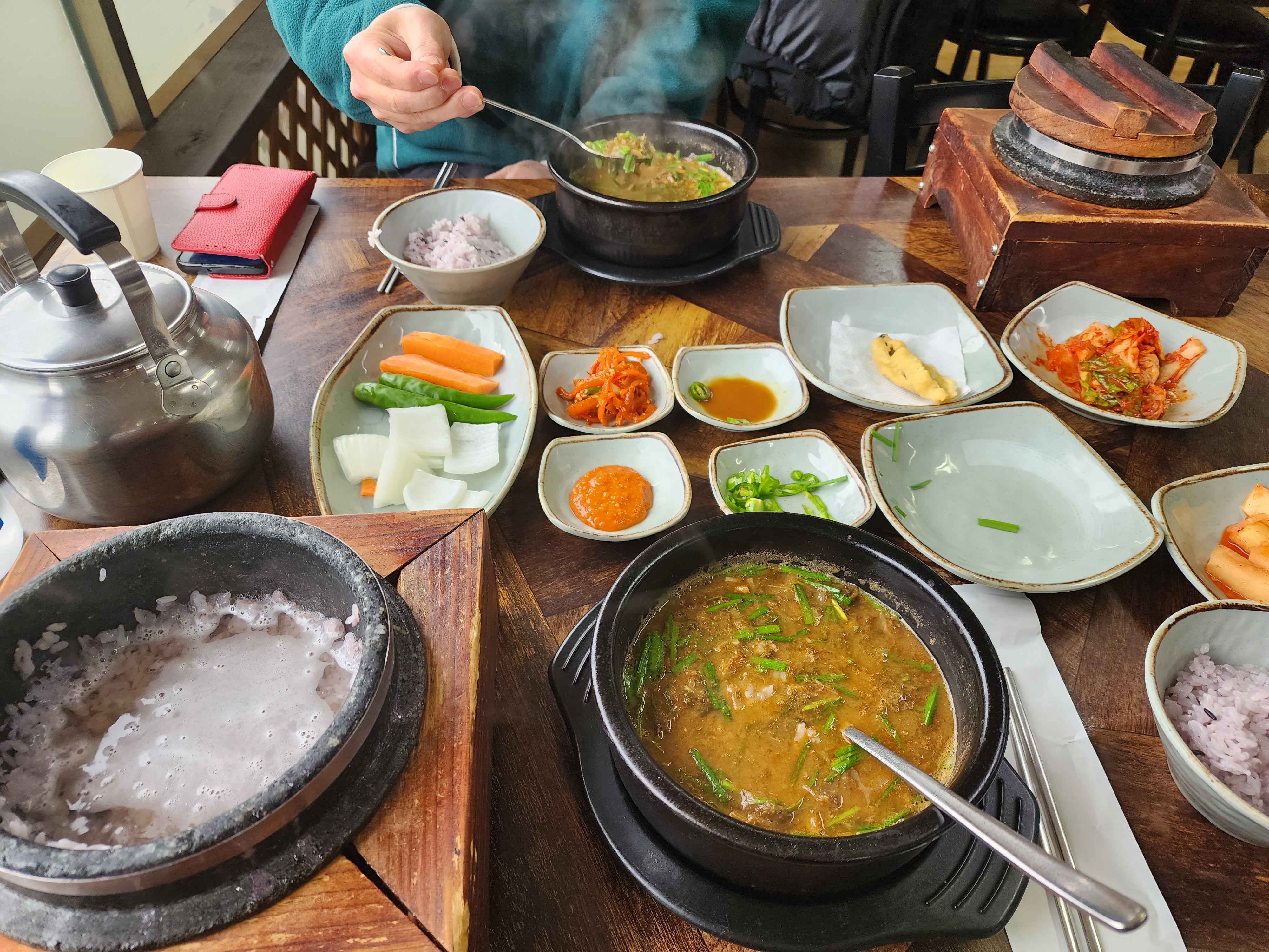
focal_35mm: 23
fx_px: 843
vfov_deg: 58.9
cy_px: 476
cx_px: 634
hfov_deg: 73.9
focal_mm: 6.4
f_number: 1.8
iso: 125
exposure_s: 1/180
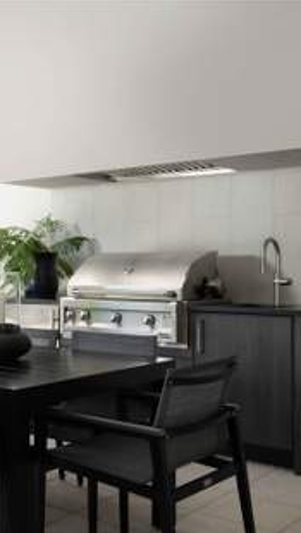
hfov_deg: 24.0
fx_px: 677
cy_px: 273
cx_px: -2
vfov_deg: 43.0
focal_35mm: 48
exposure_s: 1/60
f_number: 8
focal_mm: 29.5
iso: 80
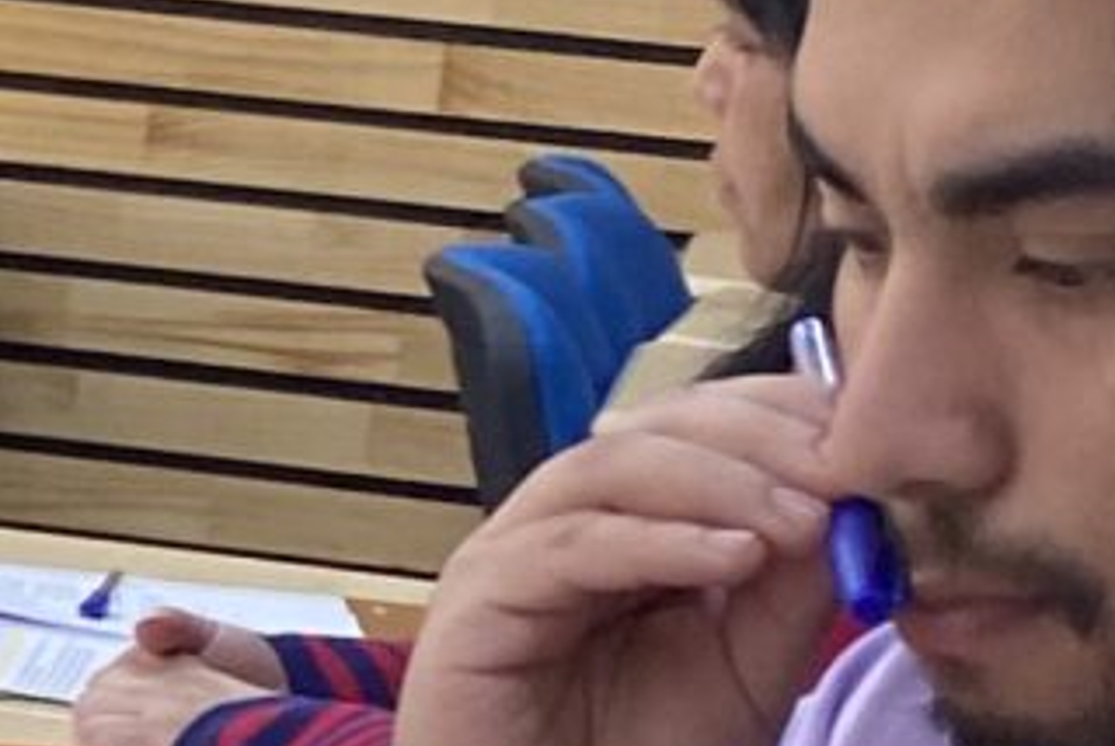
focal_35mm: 216
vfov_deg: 6.4
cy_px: 683
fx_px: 6696
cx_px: -1453
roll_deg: -5.2
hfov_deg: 8.7
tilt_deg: -8.0
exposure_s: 1/121
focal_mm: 4.25
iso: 125
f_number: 1.8
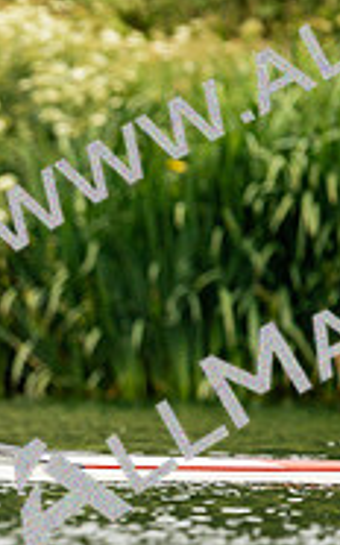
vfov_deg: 1.1
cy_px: 300
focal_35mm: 1912
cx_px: -237
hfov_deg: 0.7
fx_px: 28391
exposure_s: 1/2000
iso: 640
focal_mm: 600
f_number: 6.3
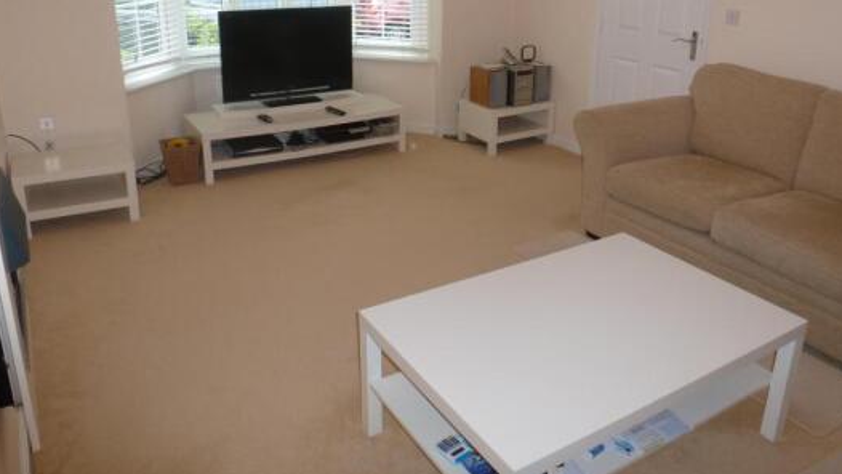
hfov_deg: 66.0
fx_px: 648
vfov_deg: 39.5
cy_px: 143
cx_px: 433
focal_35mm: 29
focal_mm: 4.3
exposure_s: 1/60
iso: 160
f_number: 3.3
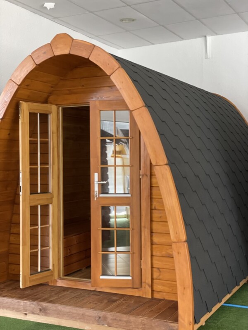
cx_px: 124
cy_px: 165
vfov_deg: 36.8
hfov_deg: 28.1
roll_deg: +0.5
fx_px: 496
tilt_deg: -0.2
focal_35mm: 52
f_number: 2
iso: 250
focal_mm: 6
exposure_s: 1/74
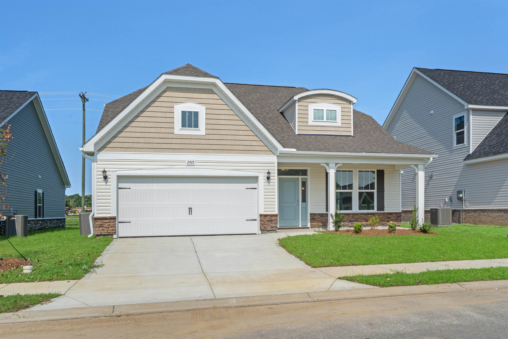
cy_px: 170
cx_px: 254
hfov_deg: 61.9
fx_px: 423
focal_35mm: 30
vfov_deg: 43.6
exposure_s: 1/250
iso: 160
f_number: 8
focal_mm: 30
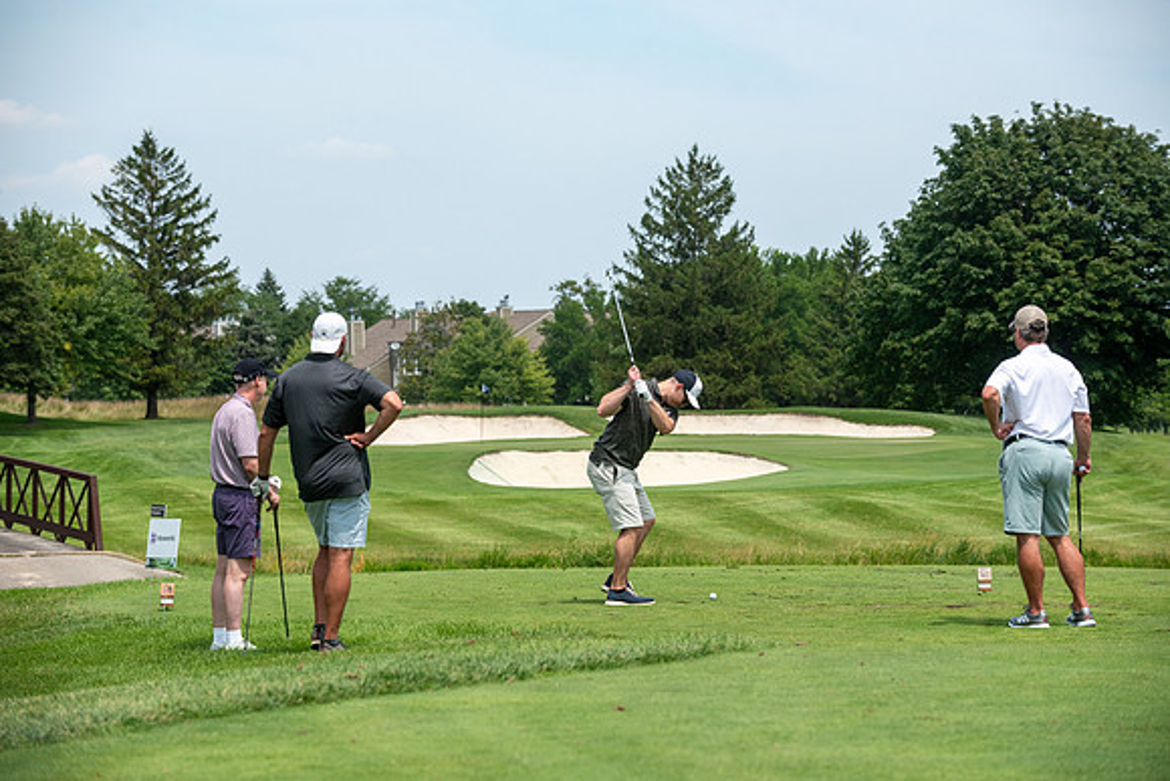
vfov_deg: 10.5
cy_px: 390
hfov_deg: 15.7
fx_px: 4236
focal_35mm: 130
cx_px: 585
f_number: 5
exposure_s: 1/2500
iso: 250
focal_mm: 130
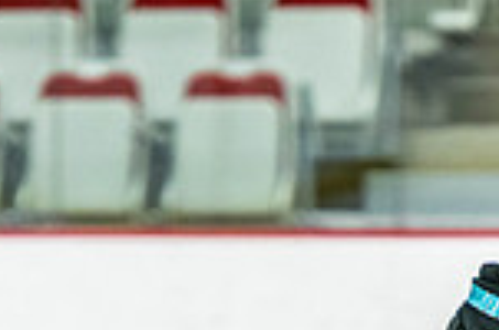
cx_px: 670
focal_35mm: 740
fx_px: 10236
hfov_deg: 2.8
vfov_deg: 1.8
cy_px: 723
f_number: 2.8
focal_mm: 165
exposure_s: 1/640
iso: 1800
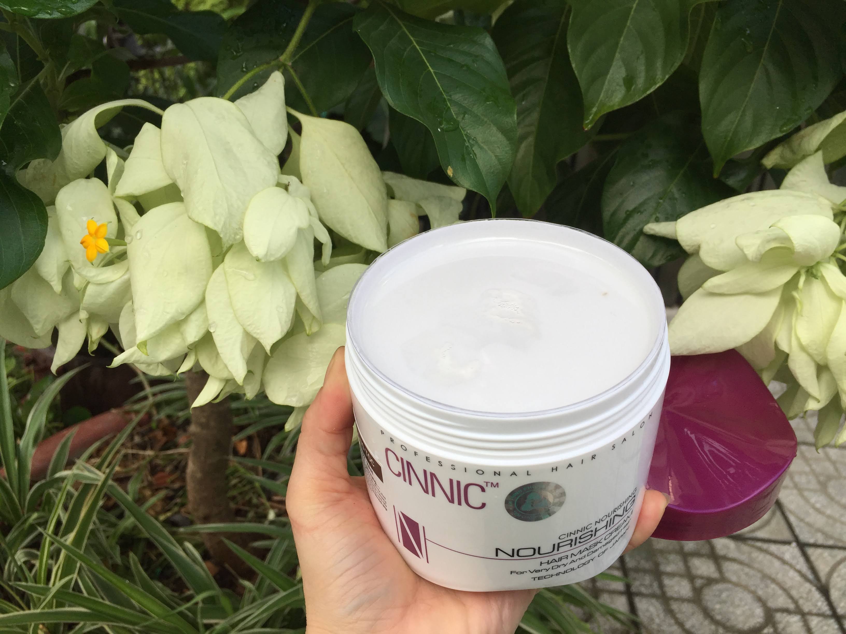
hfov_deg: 61.7
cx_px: 423
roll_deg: -5.1
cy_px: 317
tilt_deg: -22.6
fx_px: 709
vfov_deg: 48.2
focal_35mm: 29
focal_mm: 4.15
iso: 32
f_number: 2.2
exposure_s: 1/388
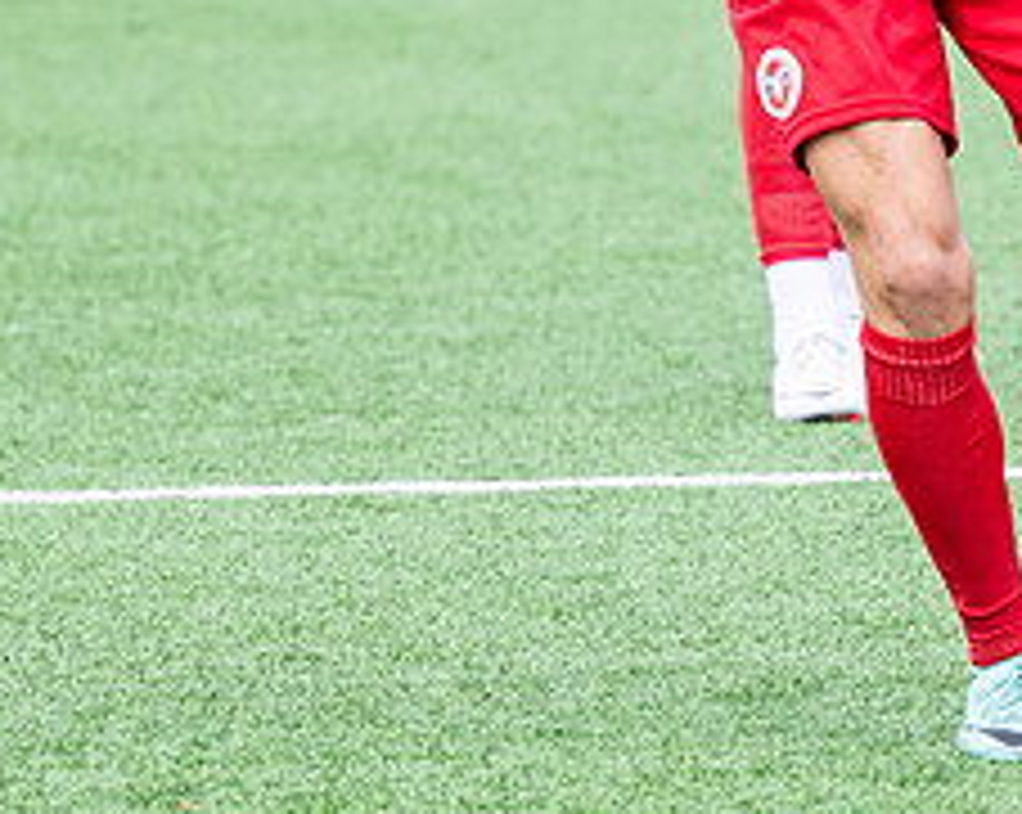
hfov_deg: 2.8
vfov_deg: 2.2
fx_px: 21206
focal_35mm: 702
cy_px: -63
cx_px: 968
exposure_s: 1/1250
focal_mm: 180
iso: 800
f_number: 4
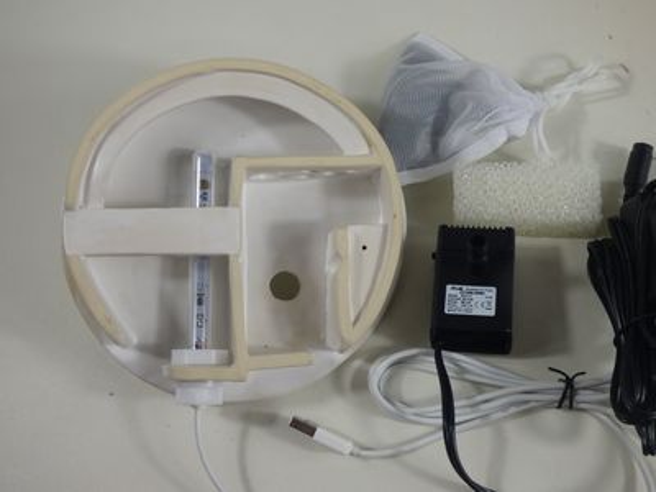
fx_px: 948
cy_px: 246
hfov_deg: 38.2
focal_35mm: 50
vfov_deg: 29.1
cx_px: 328
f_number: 3.8
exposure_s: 1/60
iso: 100
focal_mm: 8.68
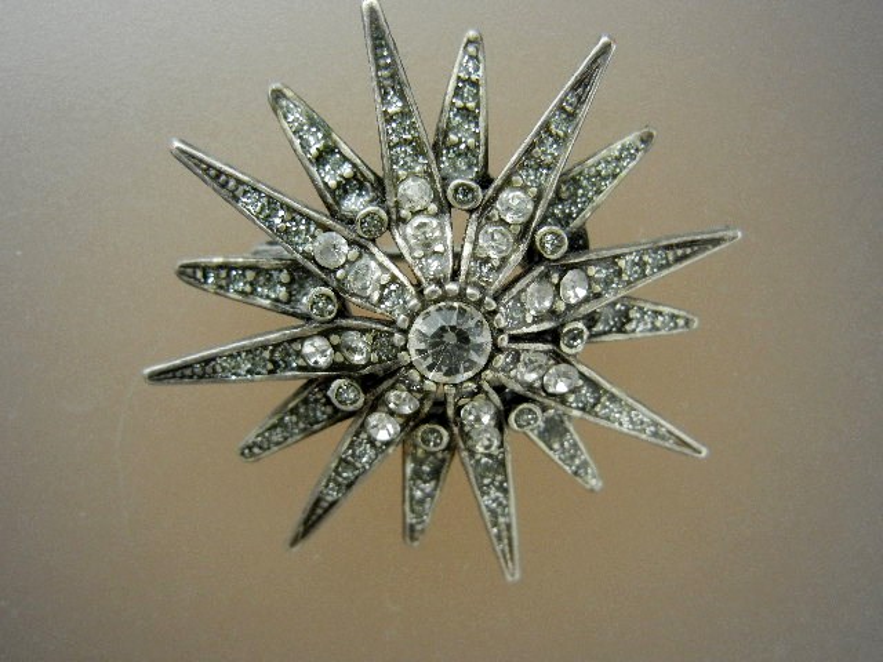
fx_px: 1505
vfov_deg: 24.8
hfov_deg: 32.7
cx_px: 442
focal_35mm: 59
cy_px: 331
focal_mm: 10.6
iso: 400
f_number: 4
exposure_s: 1/35.4
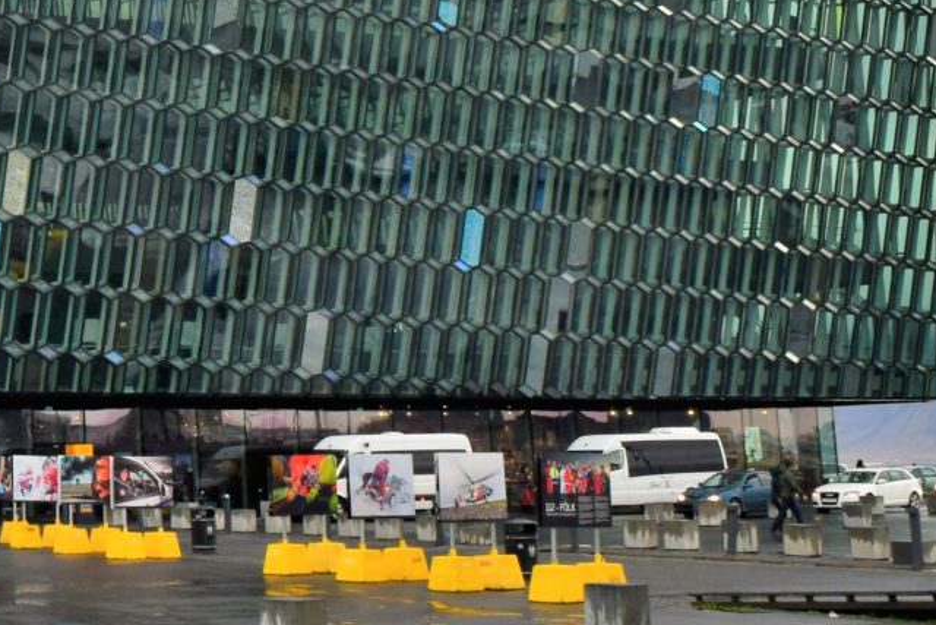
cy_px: 8
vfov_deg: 14.1
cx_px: -252
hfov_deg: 19.7
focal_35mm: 96
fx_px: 2496
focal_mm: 20
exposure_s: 1/60
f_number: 8
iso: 400
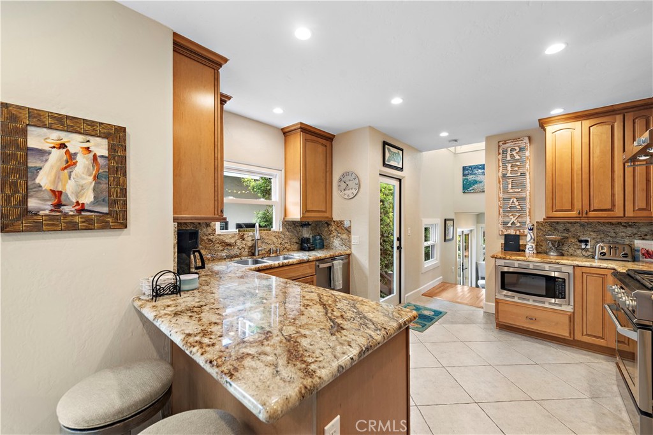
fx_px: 254
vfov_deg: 81.2
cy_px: 218
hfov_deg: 104.2
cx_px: 326
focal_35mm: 14
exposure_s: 1/6
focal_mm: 14
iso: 125
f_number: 7.1
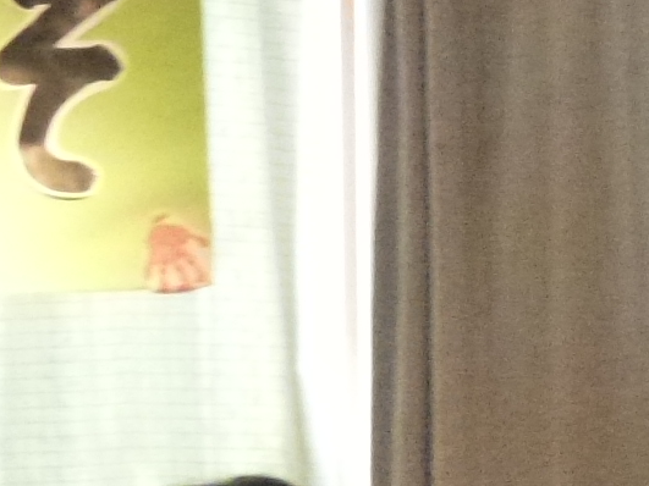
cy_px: 877
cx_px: 633
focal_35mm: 545
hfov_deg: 3.6
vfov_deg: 2.7
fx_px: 10216
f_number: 5.1
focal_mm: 20.2
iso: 1600
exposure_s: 1/60
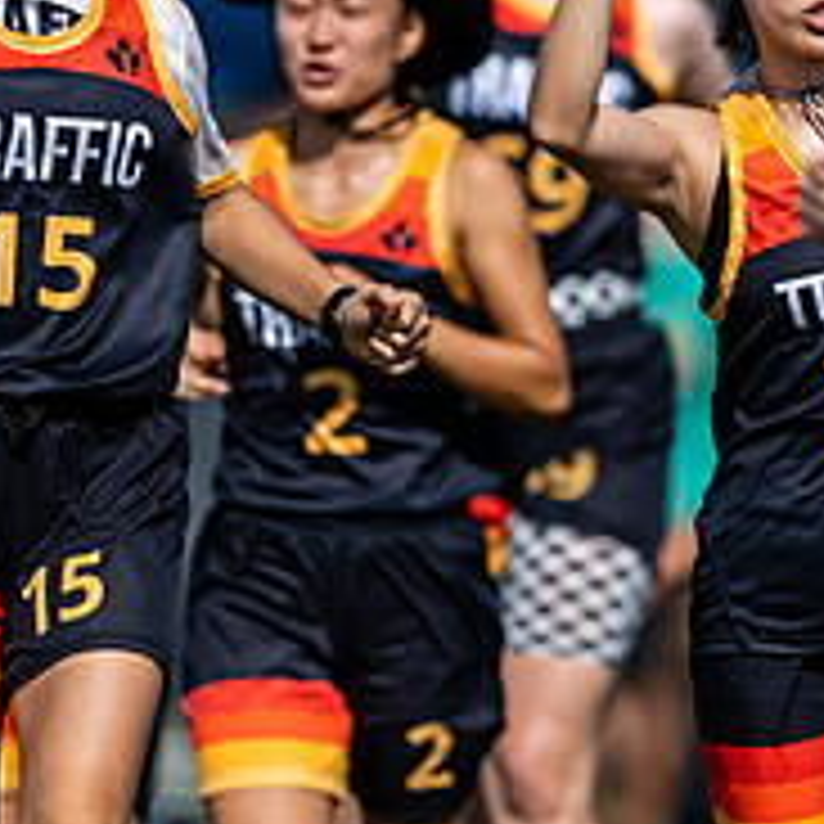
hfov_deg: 1.2
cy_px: 283
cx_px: 419
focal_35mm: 1455
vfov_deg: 1.2
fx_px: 39185
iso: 100
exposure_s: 1/3200
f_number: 2.8
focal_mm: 400
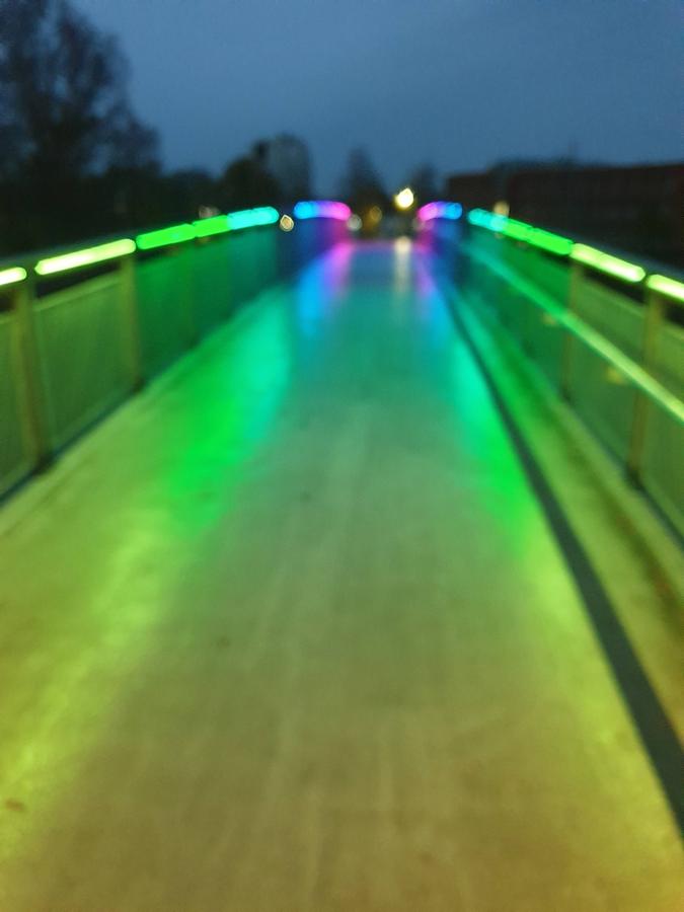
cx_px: 342
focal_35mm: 26
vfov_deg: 67.3
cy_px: 456
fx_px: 685
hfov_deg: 53.1
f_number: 1.5
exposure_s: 1/24
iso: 1000
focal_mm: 4.3
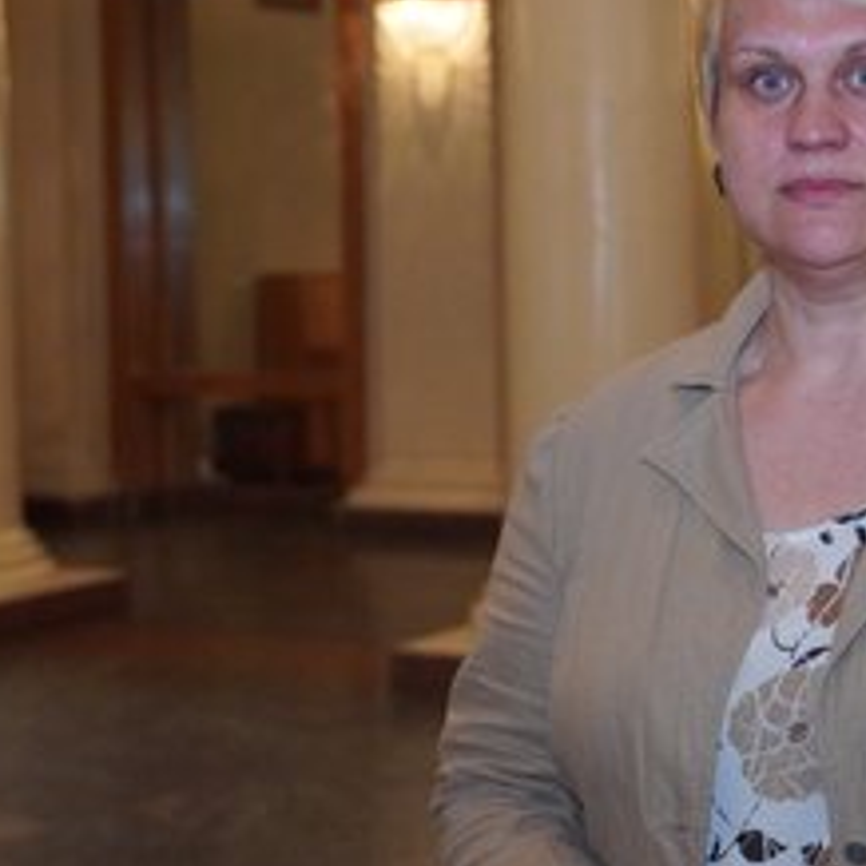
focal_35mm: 96
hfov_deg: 17.9
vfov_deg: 18.1
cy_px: 360
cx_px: 775
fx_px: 2711
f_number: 4
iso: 6400
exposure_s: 1/160
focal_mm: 41
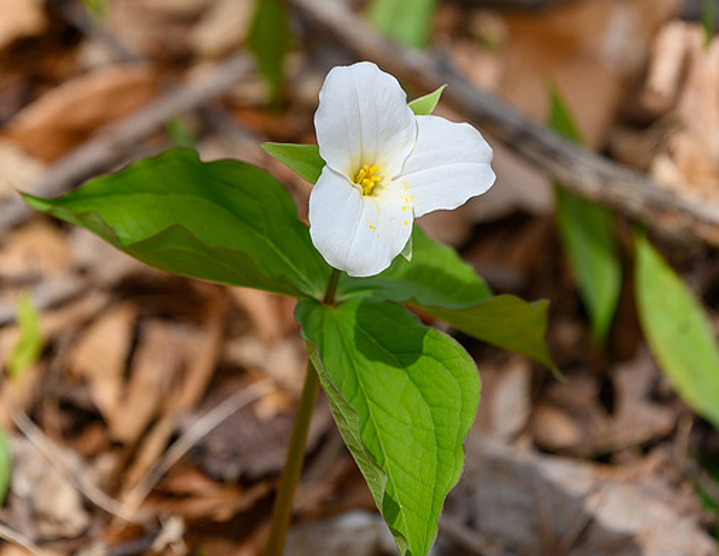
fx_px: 13506
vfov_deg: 2.4
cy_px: 223
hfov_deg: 3.0
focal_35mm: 643
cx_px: 324
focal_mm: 420
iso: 220
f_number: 7.1
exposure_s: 1/500
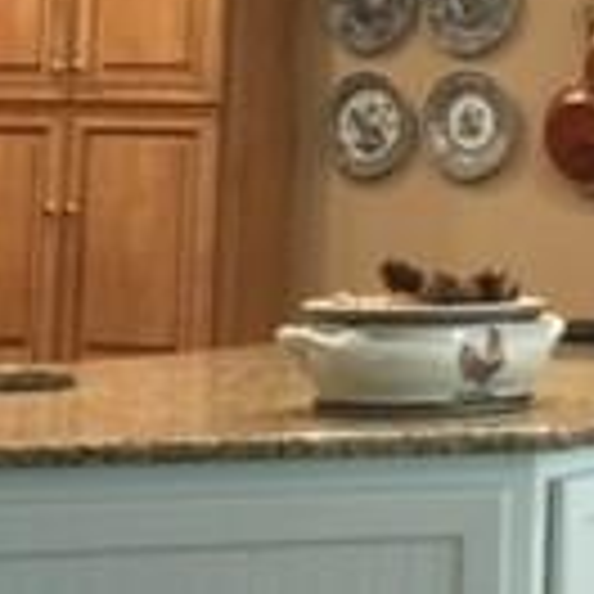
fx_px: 2407
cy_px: 0
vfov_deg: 13.9
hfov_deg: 13.4
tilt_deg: +3.7
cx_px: 824
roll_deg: -1.5
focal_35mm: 124
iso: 80
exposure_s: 1/15
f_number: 2.2
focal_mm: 4.15
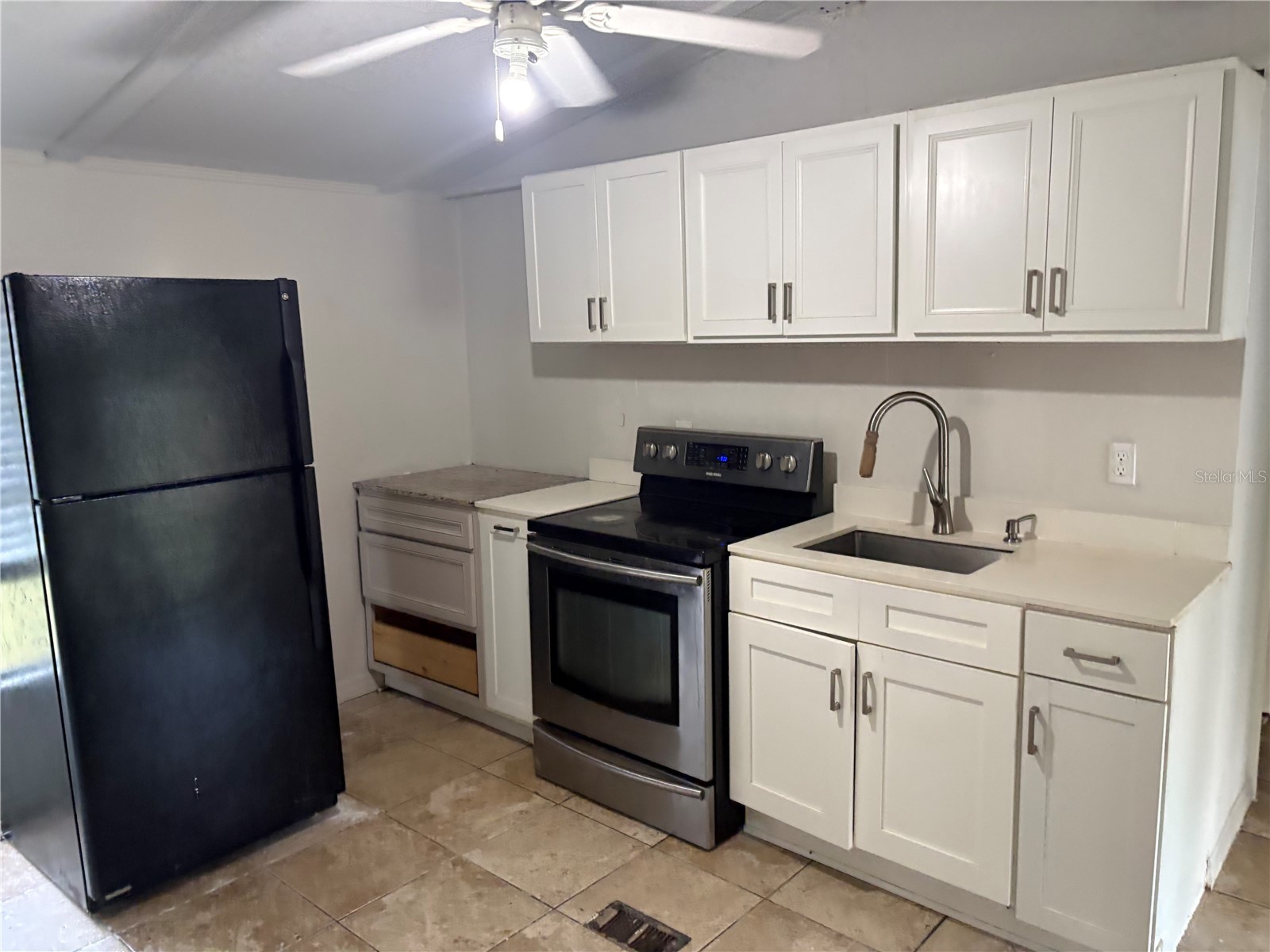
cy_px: 476
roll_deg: +1.6
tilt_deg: -7.4
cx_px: 635
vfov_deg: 53.1
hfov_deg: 67.3
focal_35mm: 26
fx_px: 954
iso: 400
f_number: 1.6
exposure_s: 1/40
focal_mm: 5.96
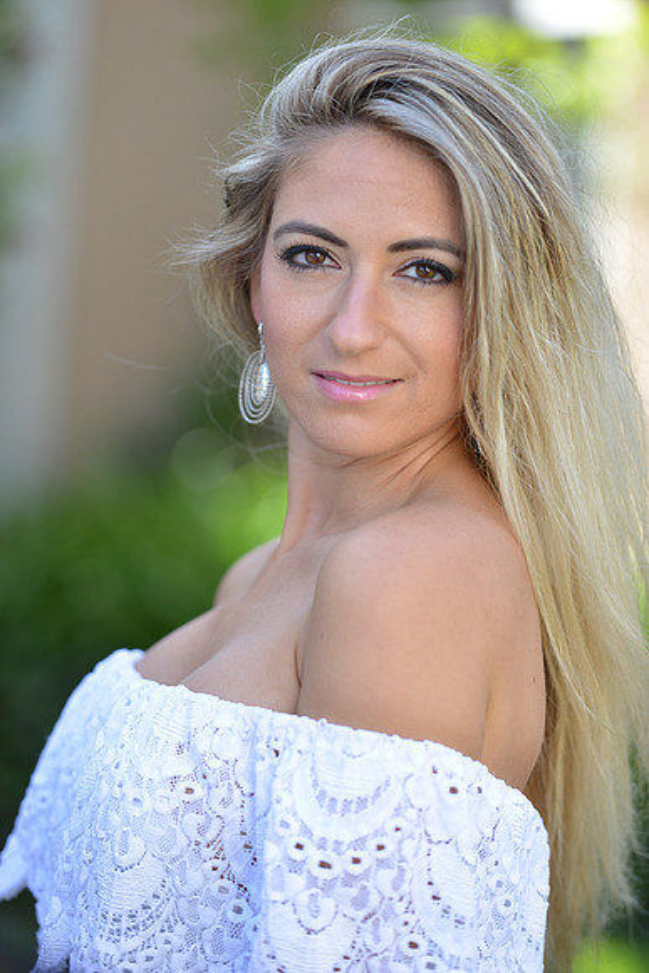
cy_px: 486
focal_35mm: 140
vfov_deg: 14.7
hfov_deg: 9.8
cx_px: 324
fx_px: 3783
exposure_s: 1/400
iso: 200
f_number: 2.8
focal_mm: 140
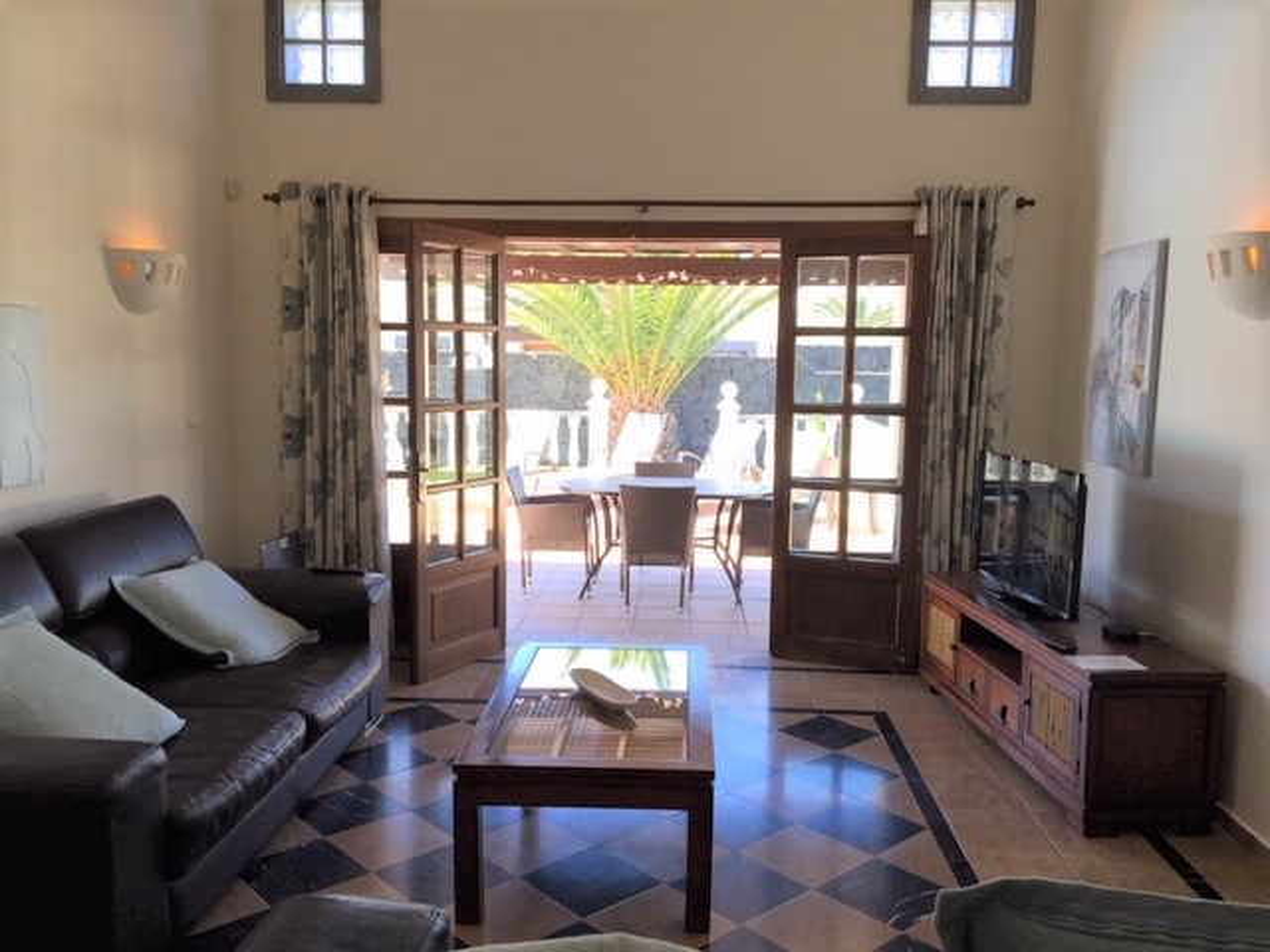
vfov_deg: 48.2
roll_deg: -1.7
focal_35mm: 29
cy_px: 476
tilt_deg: -5.6
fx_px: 1064
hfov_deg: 61.7
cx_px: 635
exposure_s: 1/101
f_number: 2.2
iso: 25
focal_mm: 4.15
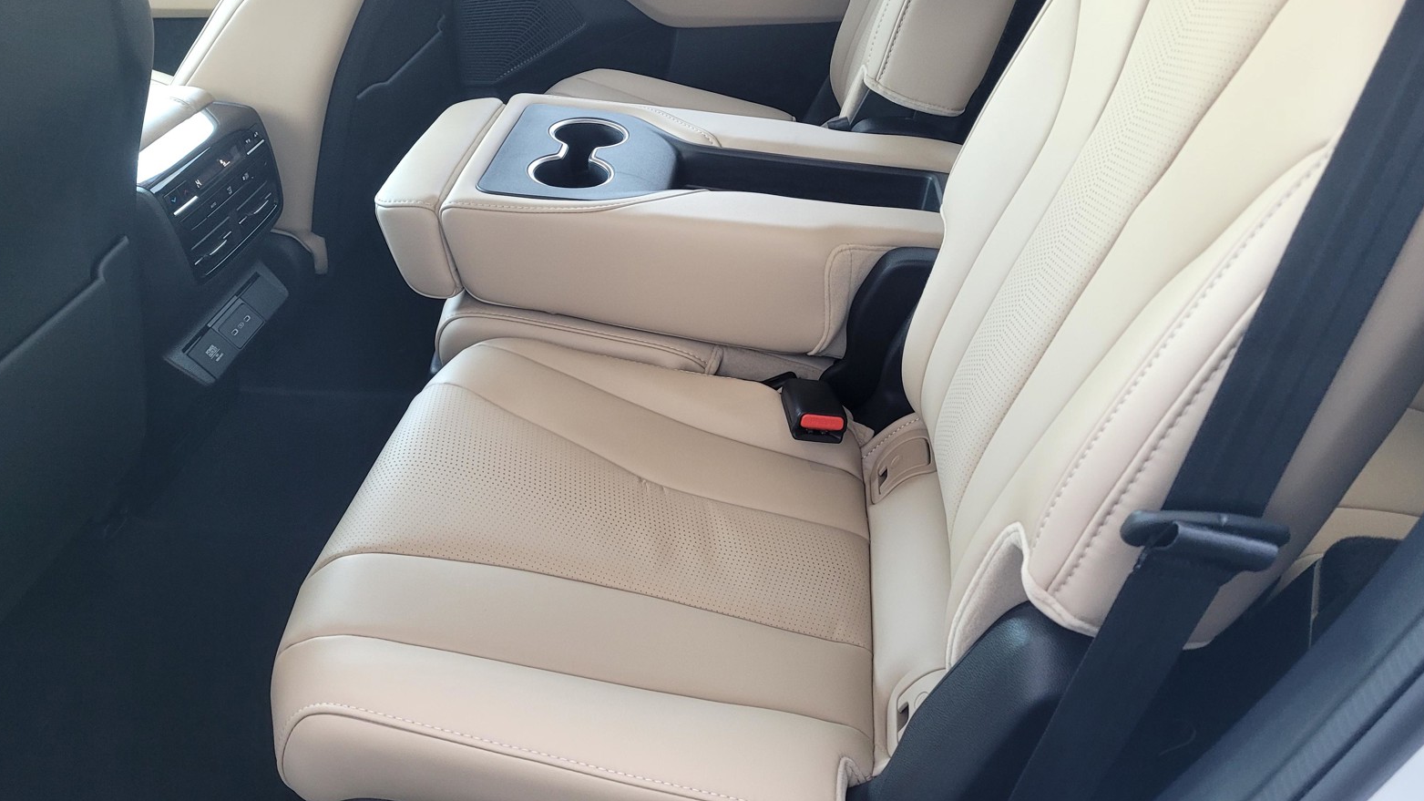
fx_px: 1095
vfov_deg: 40.1
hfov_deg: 66.1
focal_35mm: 29
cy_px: 343
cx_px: 708
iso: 160
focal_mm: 5.4
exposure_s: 1/60
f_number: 1.8
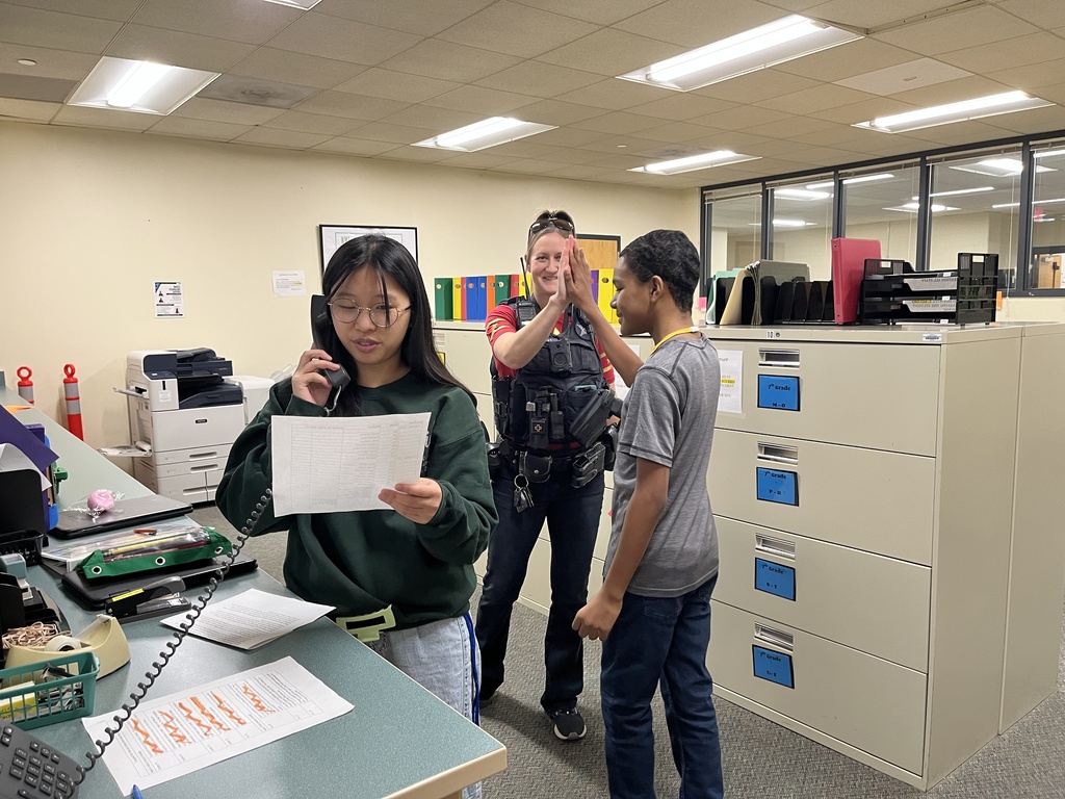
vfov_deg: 53.1
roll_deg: +2.0
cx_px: 532
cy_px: 400
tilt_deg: -7.5
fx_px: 800
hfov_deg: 67.3
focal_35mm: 26
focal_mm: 5.1
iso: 160
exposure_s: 1/60
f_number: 1.6
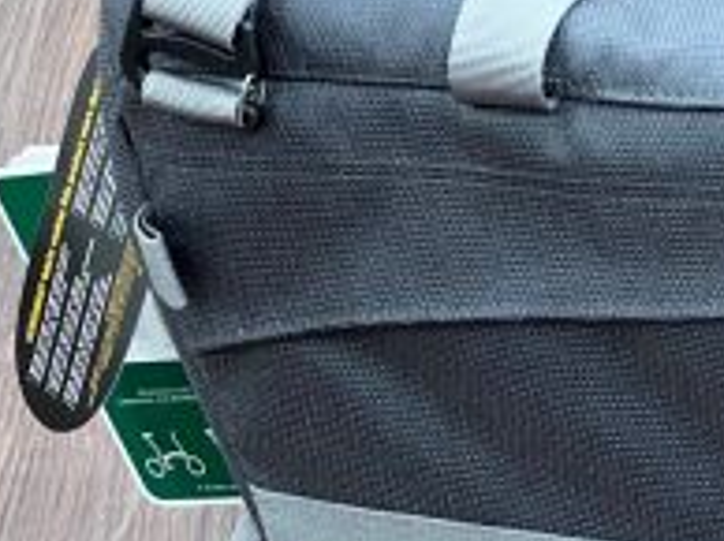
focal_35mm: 232
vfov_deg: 6.4
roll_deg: +1.2
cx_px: 974
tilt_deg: -36.8
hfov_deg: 8.4
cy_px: 437
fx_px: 4846
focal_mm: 9
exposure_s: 1/50
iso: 500
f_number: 2.8
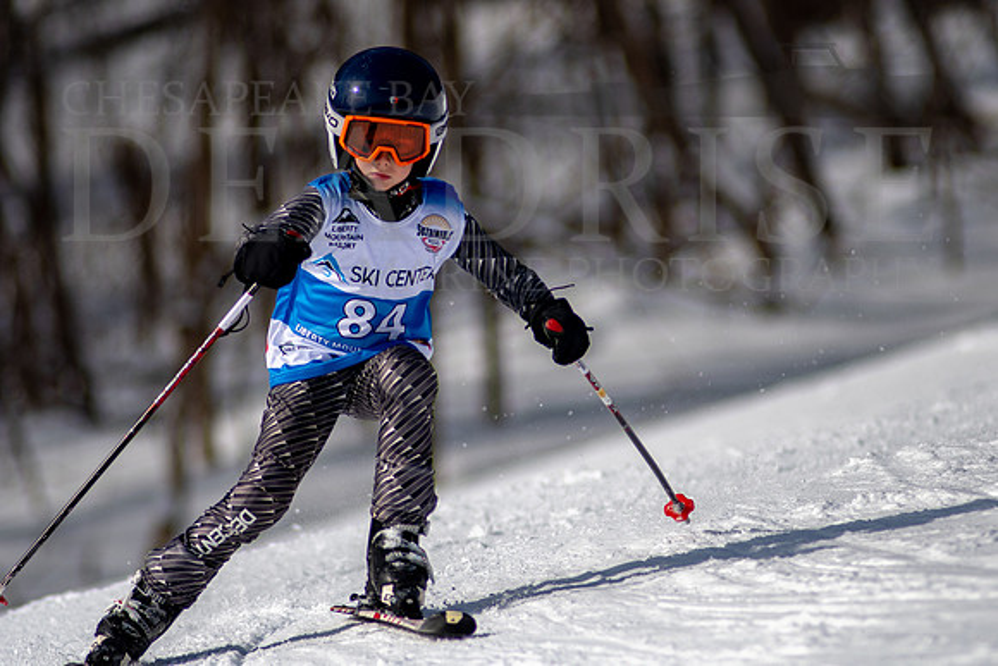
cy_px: 290
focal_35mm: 508
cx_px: 563
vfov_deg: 2.7
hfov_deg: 4.1
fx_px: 14088
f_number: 2.8
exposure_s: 1/8000
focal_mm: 300
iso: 100
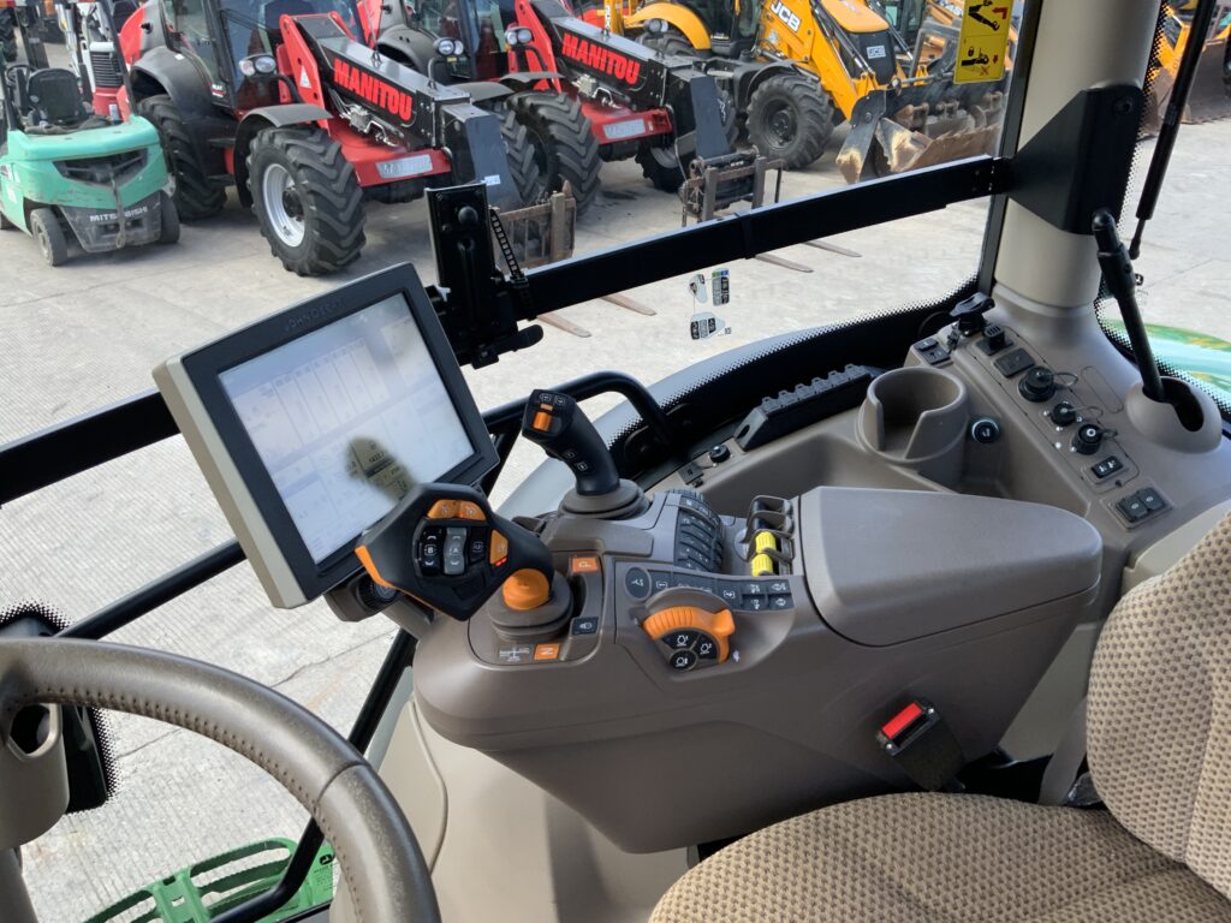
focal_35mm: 29
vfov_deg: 48.2
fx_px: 1031
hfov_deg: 61.7
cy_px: 462
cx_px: 616
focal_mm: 3
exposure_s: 1/166
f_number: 1.8
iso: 16
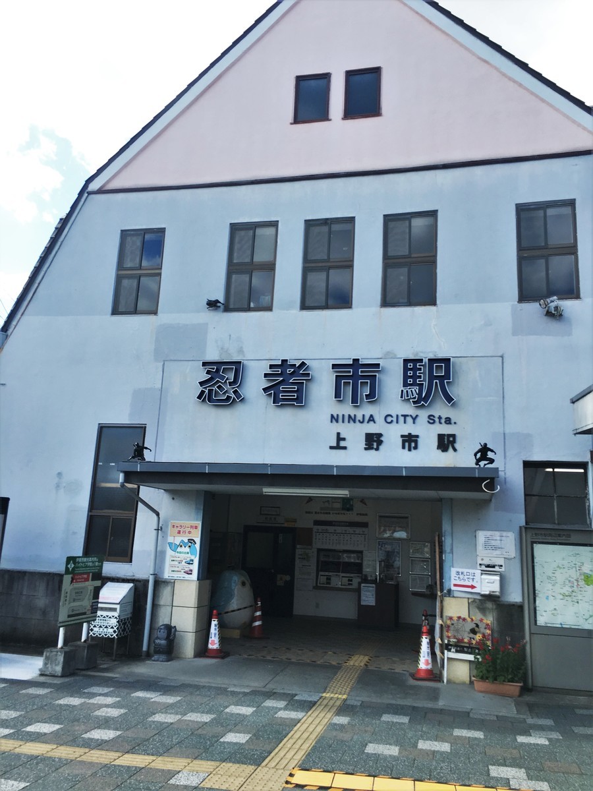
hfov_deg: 48.2
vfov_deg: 61.7
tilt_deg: +13.4
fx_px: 662
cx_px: 296
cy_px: 396
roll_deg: -1.9
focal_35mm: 29
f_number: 2.2
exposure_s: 1/651
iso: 25
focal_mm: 4.15
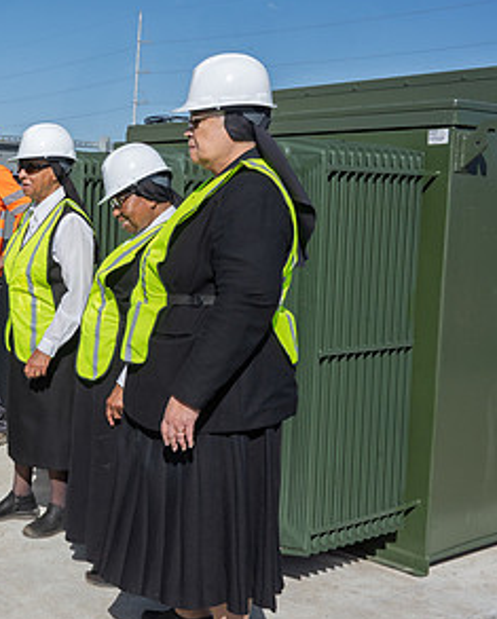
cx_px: -6
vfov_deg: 36.0
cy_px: 297
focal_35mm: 52
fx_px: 955
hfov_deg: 27.4
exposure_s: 1/500
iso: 200
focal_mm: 28
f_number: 14
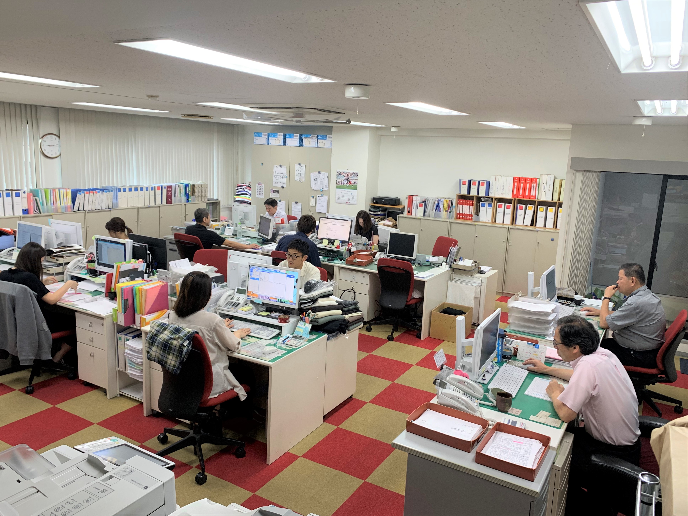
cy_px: 258
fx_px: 517
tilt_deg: -10.8
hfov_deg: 67.3
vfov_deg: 53.1
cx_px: 344
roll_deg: -5.3
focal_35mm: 26
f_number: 1.8
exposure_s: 1/50
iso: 50
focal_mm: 4.25
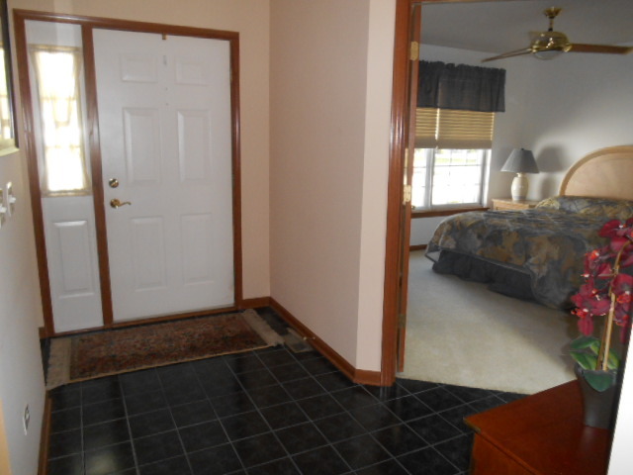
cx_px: 316
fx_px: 475
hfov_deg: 67.3
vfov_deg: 53.1
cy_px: 238
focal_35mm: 26
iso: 250
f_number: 3.4
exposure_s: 1/25
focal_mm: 4.7
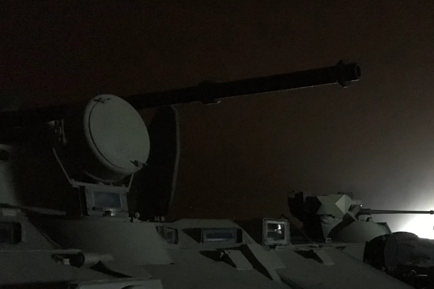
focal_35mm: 46
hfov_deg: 41.7
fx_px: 554
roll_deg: +2.9
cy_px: 245
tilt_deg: -2.2
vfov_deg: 28.4
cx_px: 314
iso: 2000
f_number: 2.2
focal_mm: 4.15
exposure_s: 1/17
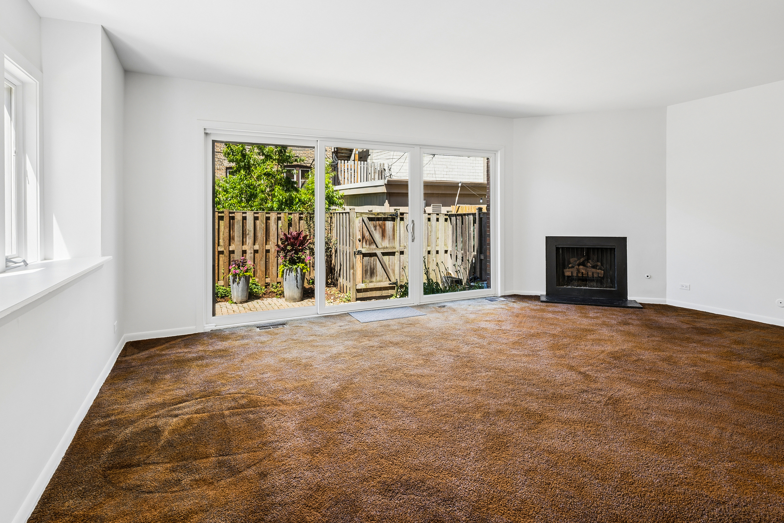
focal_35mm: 18
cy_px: 262
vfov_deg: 68.9
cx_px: 392
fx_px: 381
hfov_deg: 91.6
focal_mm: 17.5
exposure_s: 1/50
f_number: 8
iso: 200
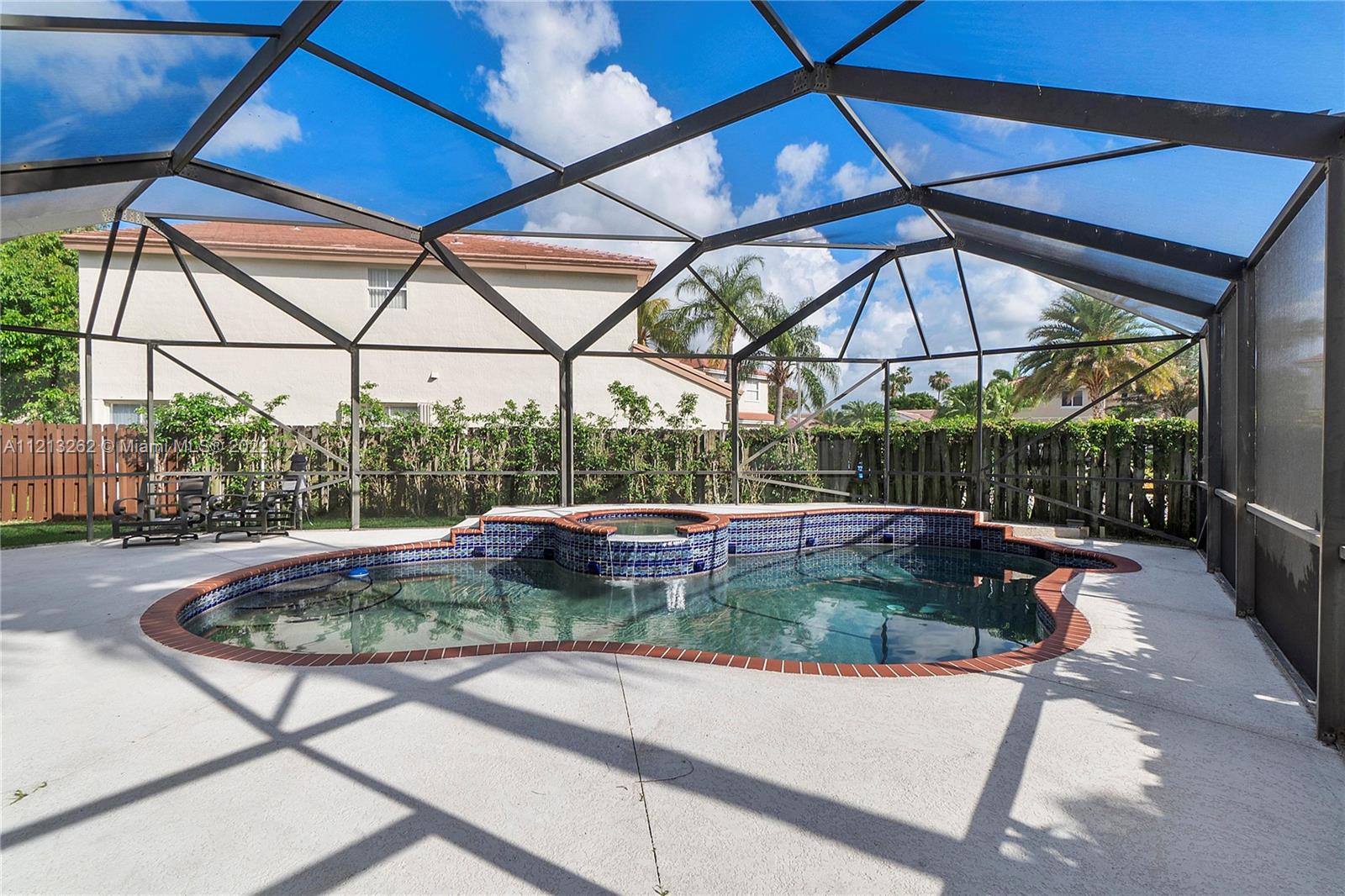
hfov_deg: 100.4
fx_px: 560
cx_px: 672
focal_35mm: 15
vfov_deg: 77.3
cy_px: 448
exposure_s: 1/160
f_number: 11
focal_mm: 10
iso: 100
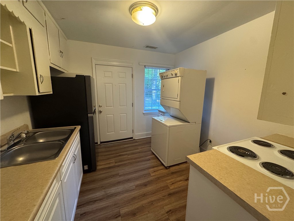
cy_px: 110
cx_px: 147
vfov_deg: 85.7
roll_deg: -0.4
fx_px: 119
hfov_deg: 102.1
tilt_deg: -10.8
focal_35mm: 14
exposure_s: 1/60
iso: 640
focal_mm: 2.22
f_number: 2.2
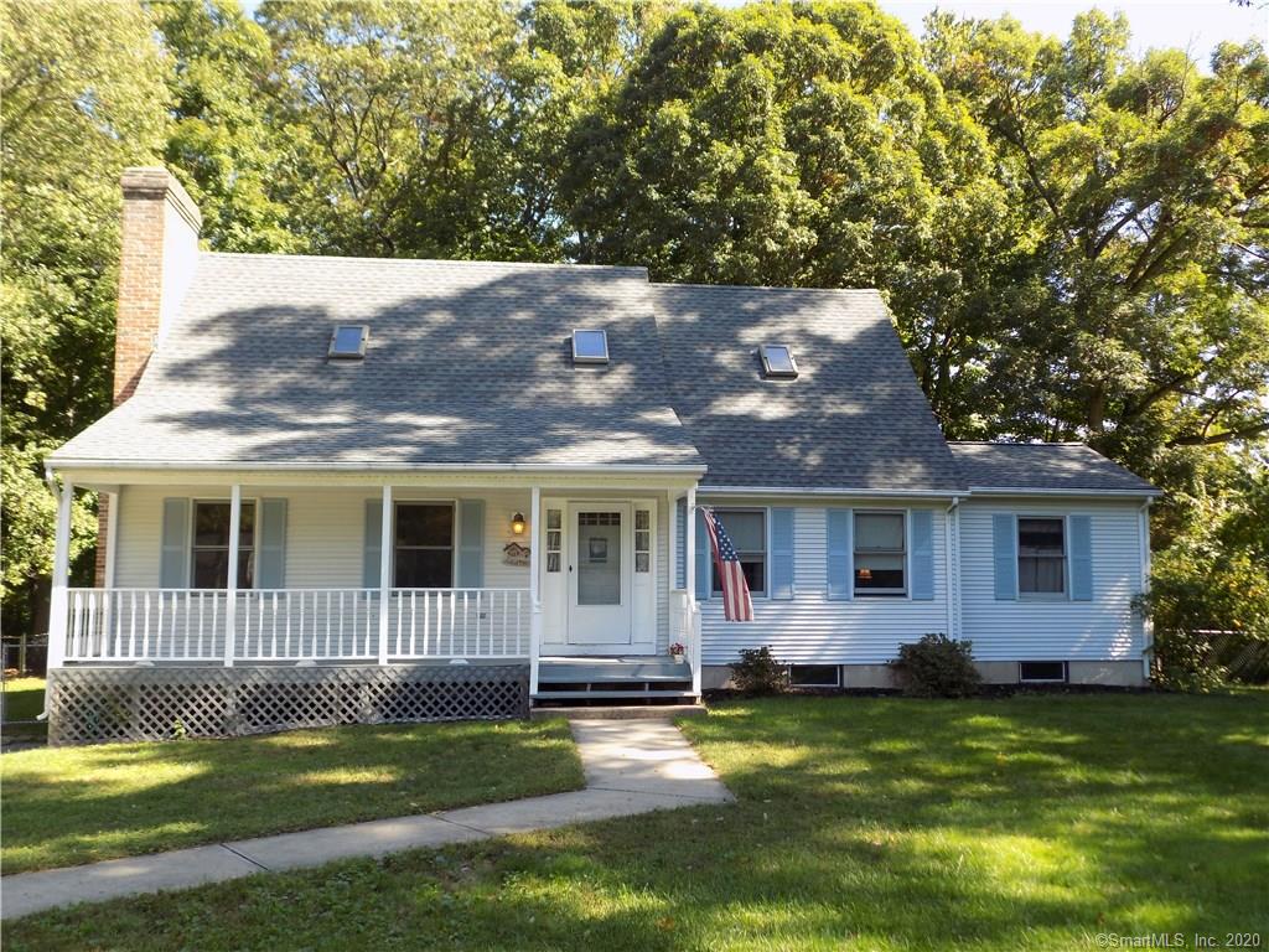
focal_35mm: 30
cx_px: 634
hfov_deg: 60.0
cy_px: 476
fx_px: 1100
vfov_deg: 46.8
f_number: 3.3
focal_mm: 5.3
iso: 80
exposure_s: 1/125
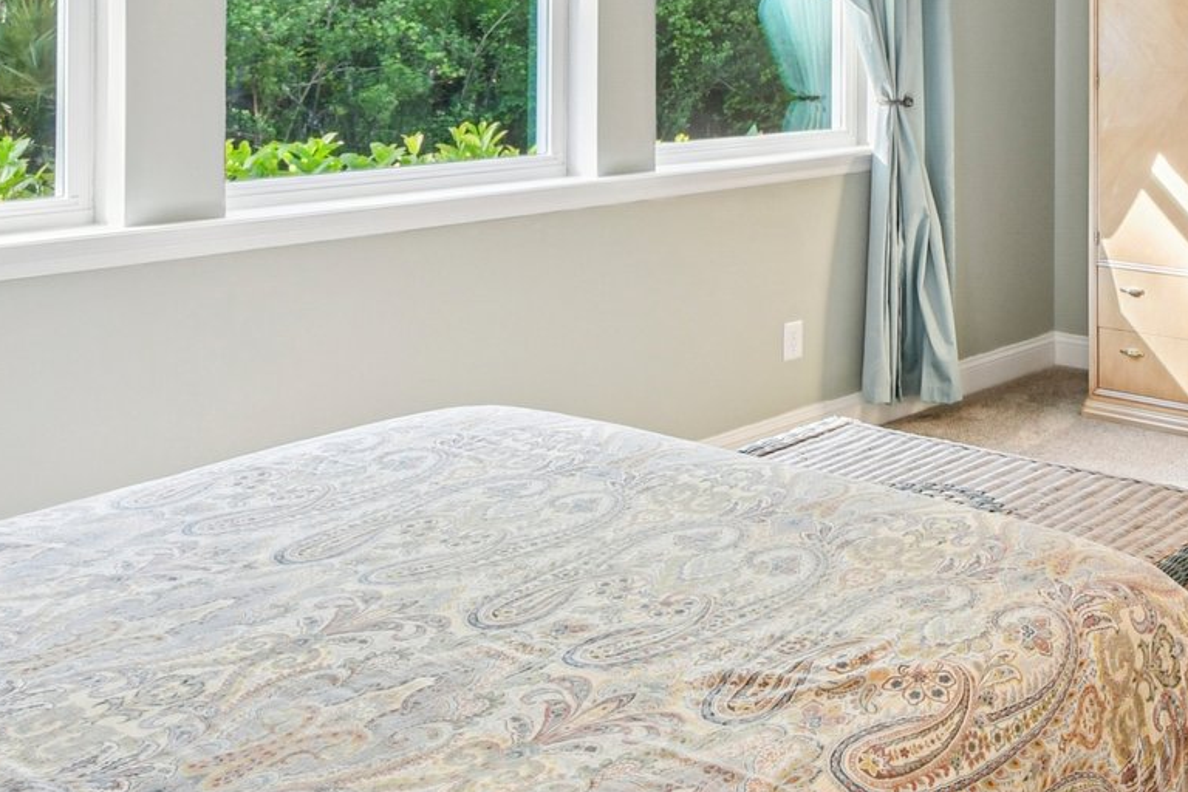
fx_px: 1320
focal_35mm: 40
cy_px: 32
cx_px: 1168
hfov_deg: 42.4
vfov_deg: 31.3
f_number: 8
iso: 400
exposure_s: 1/10
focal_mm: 10
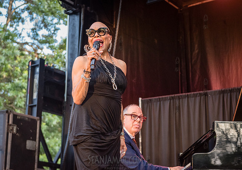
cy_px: 69
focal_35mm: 77
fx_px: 523
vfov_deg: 18.4
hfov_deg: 26.0
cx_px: 147
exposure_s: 1/400
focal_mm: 62
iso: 2500
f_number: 4
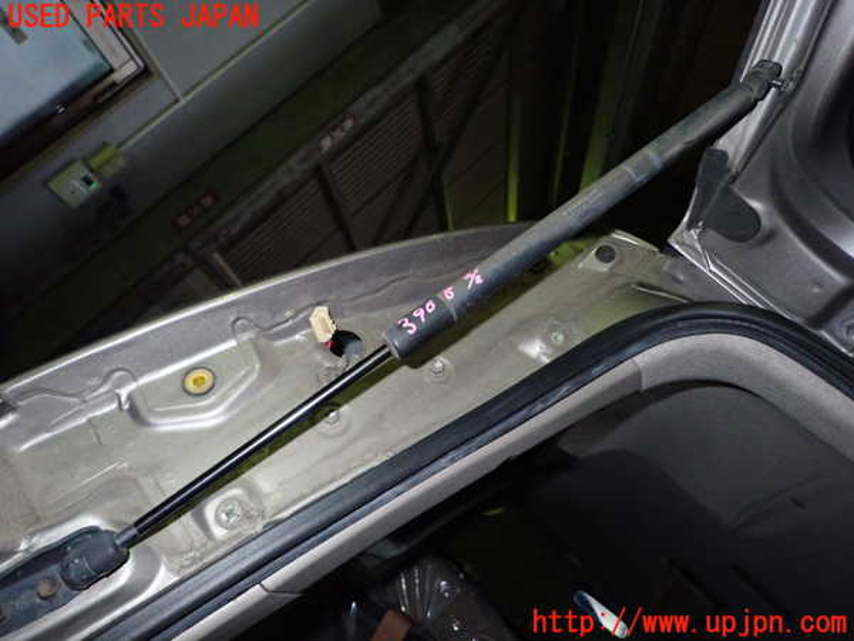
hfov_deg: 69.4
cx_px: 427
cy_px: 320
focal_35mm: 25
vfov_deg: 54.9
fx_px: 617
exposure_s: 1/30
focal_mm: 4.5
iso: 640
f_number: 5.6
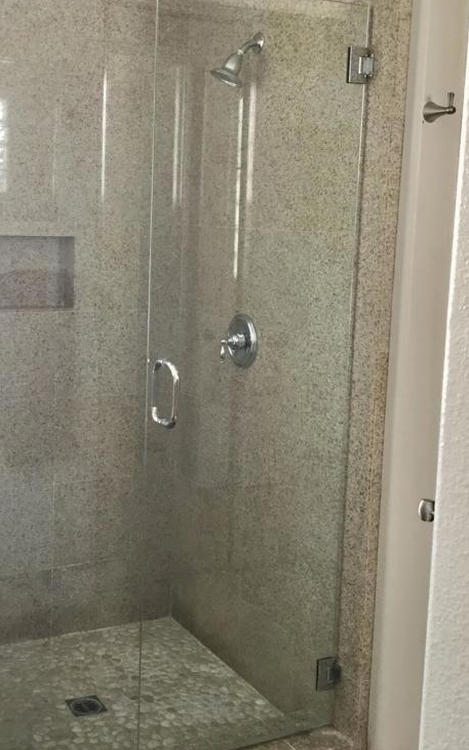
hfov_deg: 27.8
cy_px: 333
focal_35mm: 46
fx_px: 941
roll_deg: +0.4
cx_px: 147
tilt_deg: -7.1
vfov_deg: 43.4
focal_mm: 3.3
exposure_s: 1/30
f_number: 2.4
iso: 64
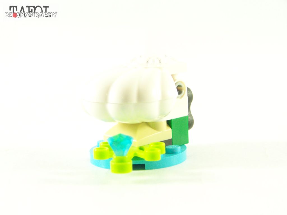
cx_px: 144
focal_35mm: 117
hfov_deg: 16.8
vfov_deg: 12.7
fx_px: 970
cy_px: 108
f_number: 3.6
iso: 400
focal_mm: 19.4
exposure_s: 1/60
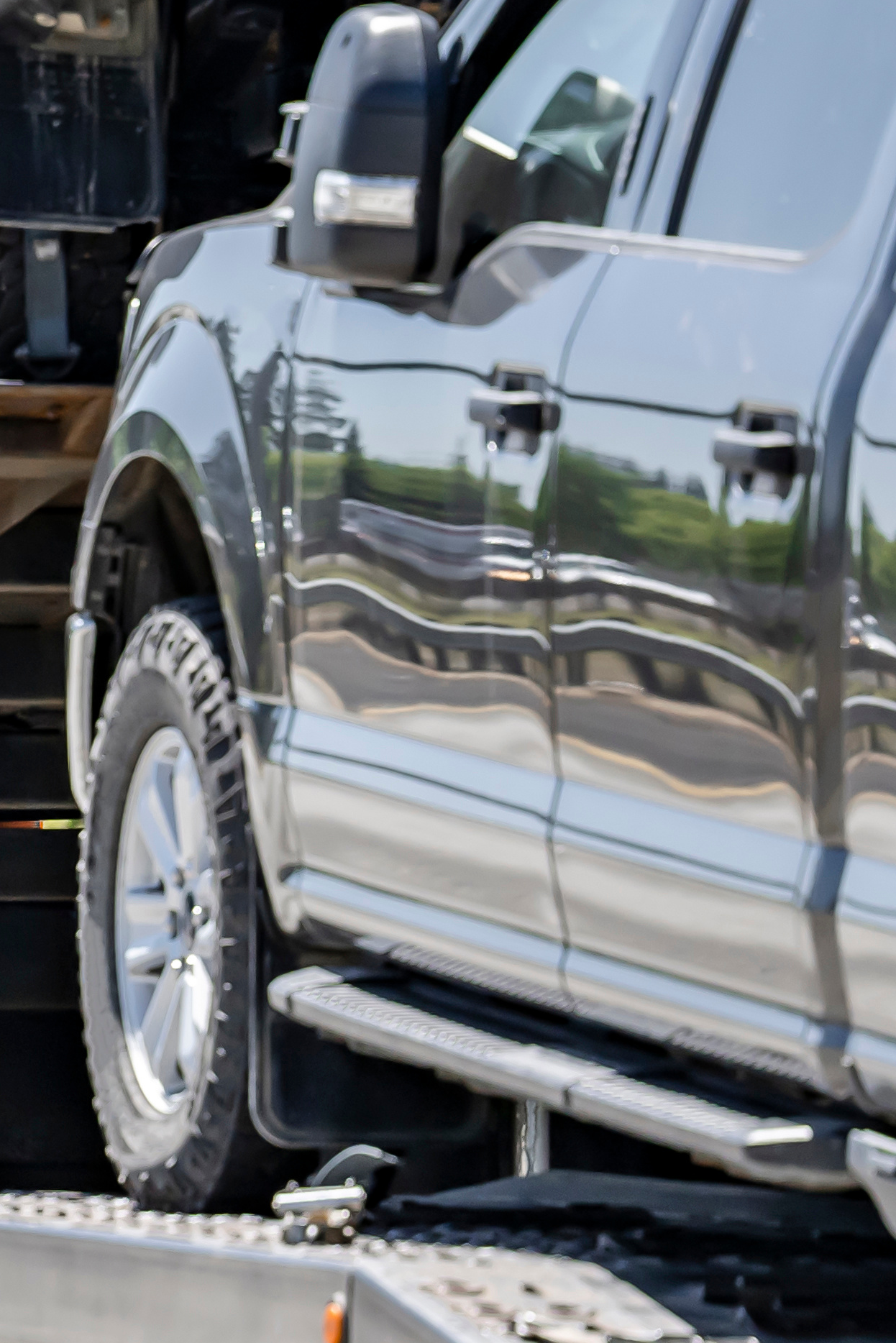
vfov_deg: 4.4
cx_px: -529
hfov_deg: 3.0
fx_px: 17315
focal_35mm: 464
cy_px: 617
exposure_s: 1/2500
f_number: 2.8
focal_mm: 105
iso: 100
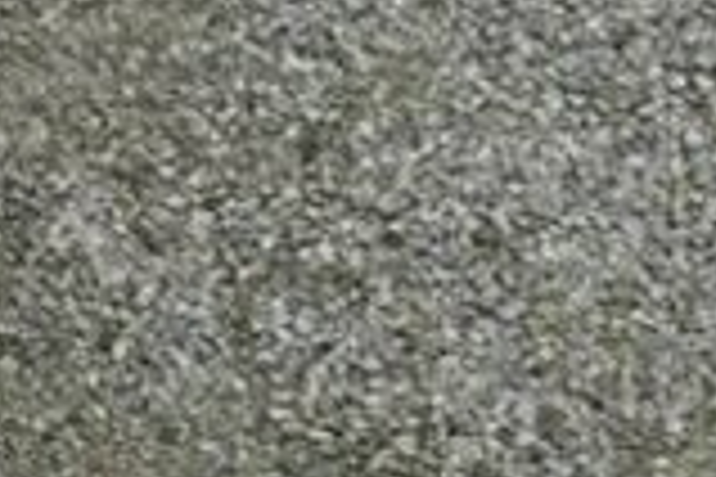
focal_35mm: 261
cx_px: -1797
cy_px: -459
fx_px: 5186
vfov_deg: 5.2
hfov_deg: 6.7
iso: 200
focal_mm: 23
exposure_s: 1/250
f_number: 5.6
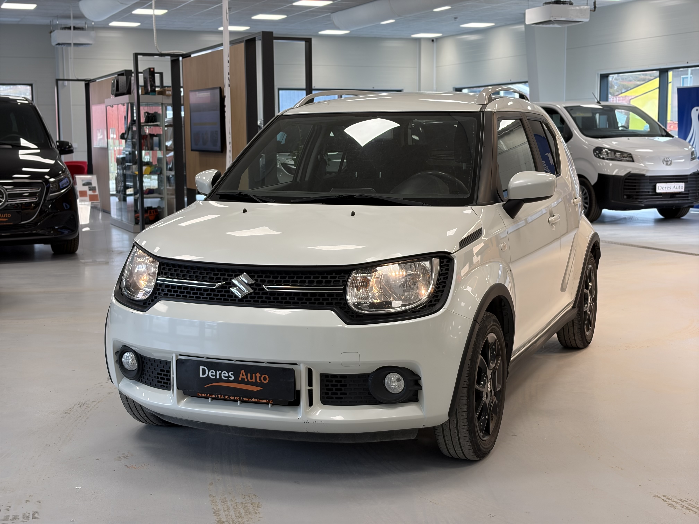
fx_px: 1050
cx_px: 350
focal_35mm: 52
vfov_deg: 28.0
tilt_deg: -7.3
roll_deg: +0.4
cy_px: 262
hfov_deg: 36.8
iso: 50
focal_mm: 5.96
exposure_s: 1/101
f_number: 1.6
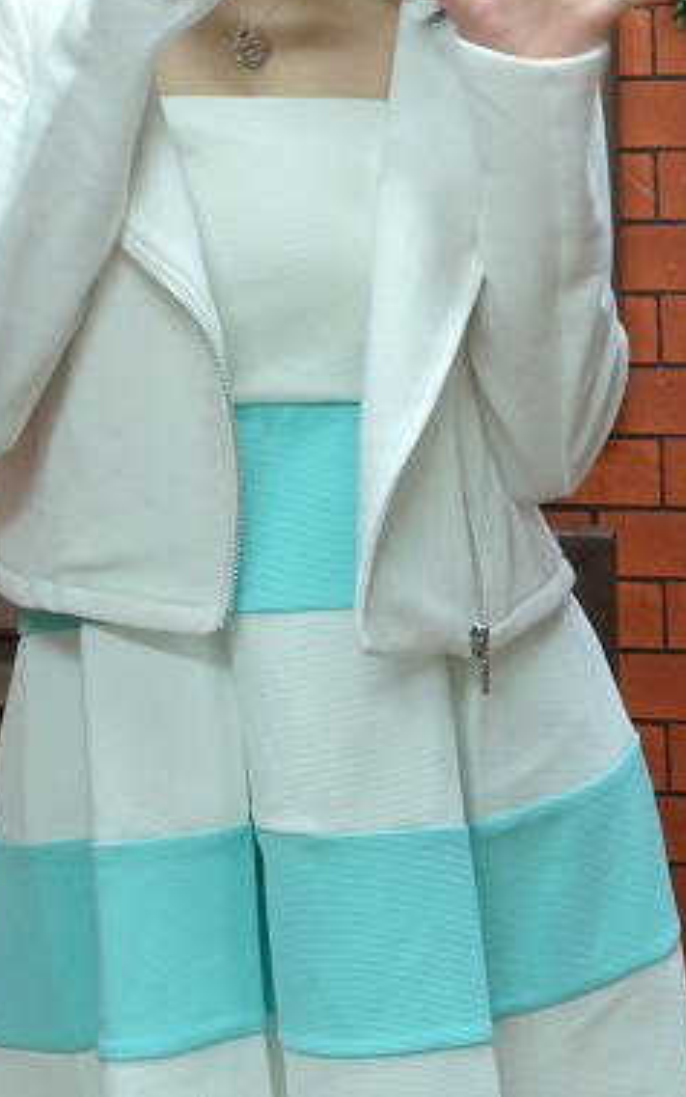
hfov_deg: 13.2
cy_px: 113
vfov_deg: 20.6
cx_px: 330
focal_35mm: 99
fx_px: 2960
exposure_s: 1/40
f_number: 2.8
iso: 320
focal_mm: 13.34
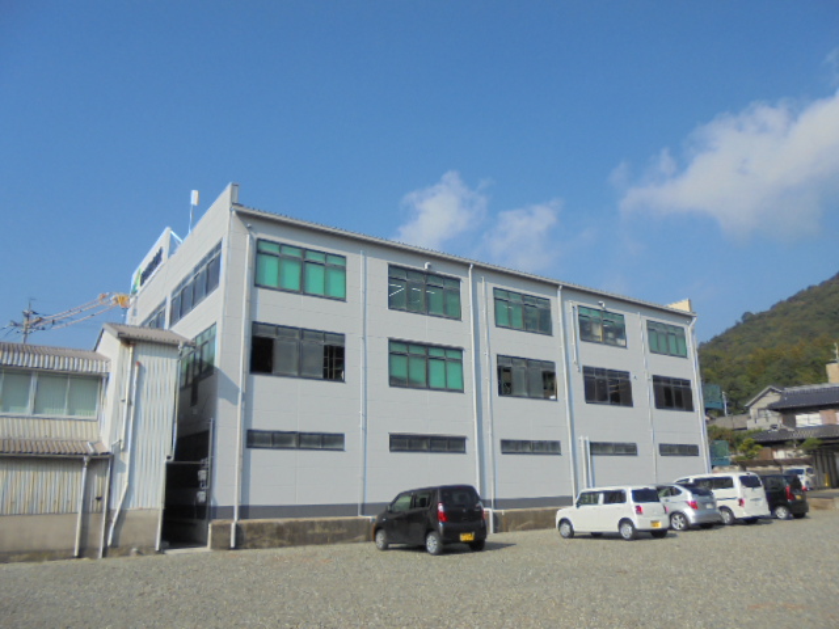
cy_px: 314
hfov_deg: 67.3
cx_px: 420
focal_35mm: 26
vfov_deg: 53.1
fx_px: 630
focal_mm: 4.6
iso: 100
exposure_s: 1/160
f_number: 11.5
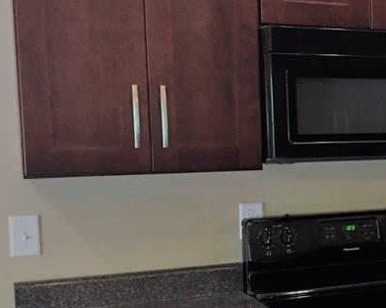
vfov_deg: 20.6
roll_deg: +0.3
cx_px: 477
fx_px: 845
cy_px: 211
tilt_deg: -10.6
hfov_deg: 23.3
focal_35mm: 74
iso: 250
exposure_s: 1/17
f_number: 2.2
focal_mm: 4.15
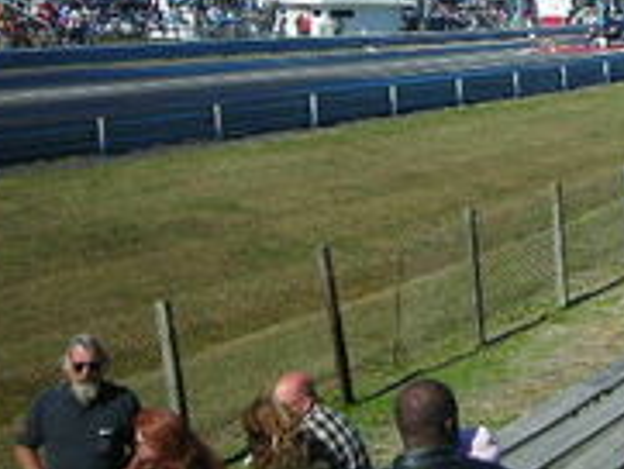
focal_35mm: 84
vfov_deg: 17.1
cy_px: -31
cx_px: 583
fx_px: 1515
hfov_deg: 22.6
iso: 50
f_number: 6.4
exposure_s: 1/167
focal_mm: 6.3
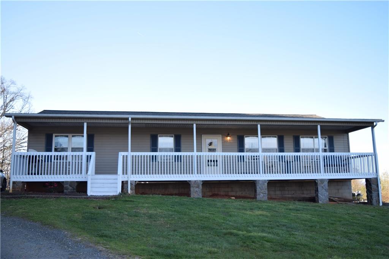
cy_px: 130
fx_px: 389
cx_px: 194
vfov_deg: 36.8
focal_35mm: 36
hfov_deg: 53.1
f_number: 4
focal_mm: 24
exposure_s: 1/200
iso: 100
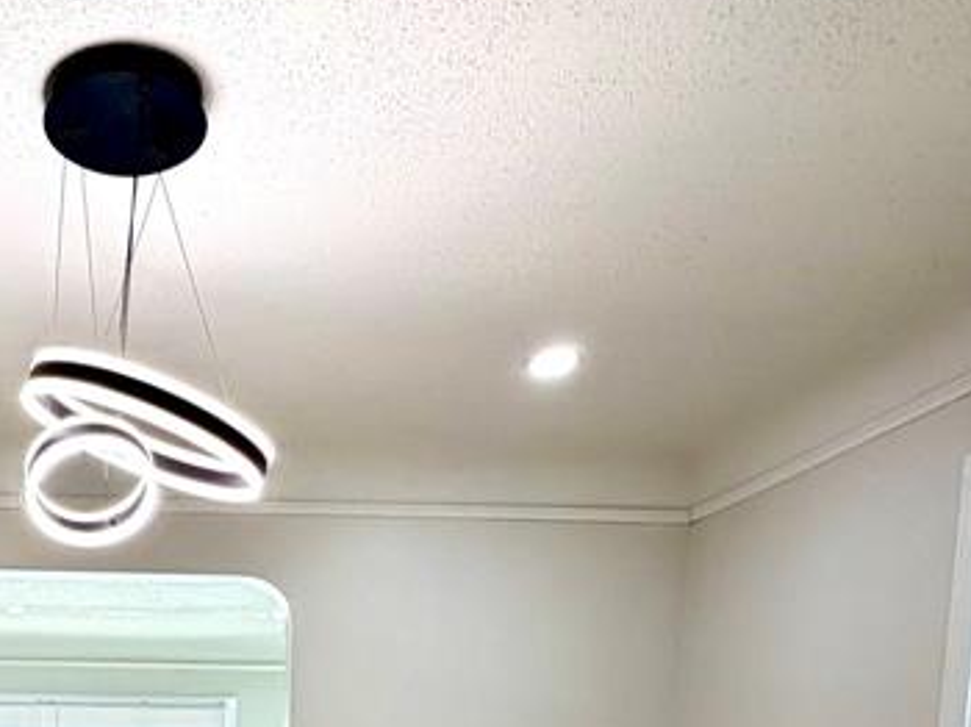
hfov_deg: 42.3
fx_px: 1149
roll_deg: -0.9
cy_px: 935
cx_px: 108
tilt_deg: -6.0
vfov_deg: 28.9
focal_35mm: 41
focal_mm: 2.22
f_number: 2.2
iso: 160
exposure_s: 1/121
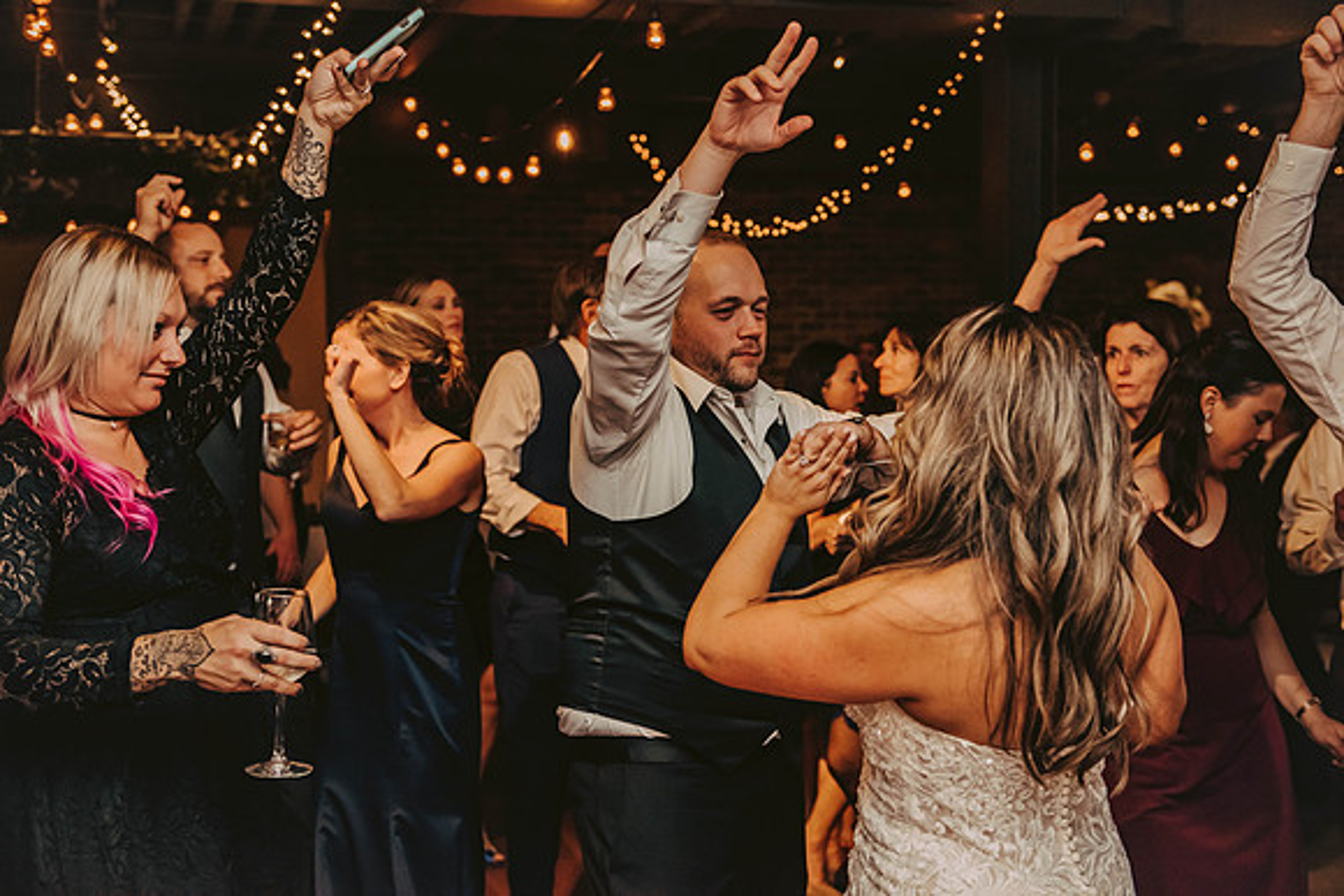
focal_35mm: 50
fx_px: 1867
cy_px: 448
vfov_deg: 27.0
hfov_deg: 39.6
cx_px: 672
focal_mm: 50
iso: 2000
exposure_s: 1/200
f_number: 3.2
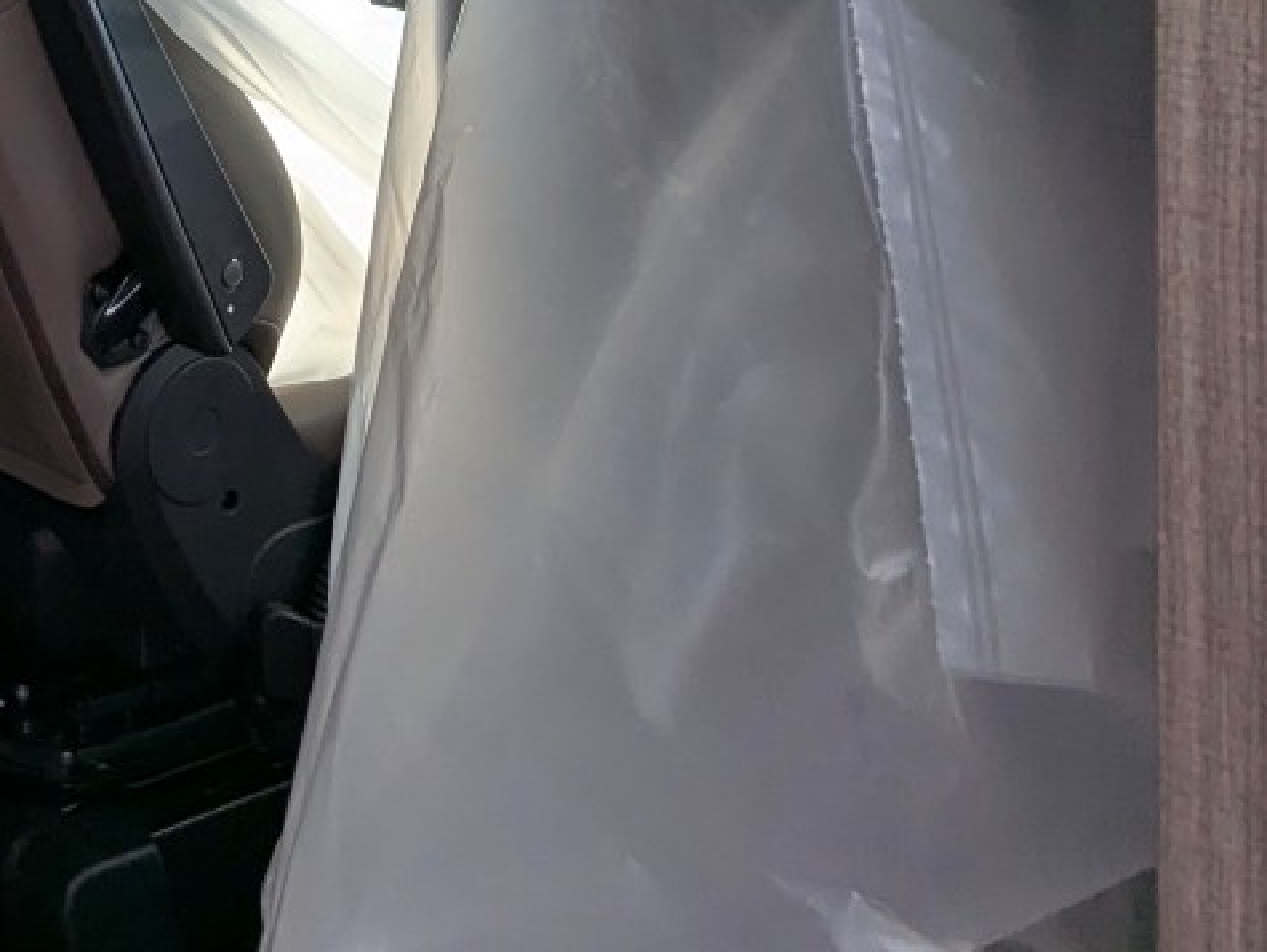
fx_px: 1722
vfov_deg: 27.1
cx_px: -23
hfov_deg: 36.1
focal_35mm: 47
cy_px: -208
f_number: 2.2
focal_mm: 2.35
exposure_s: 1/421
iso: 49
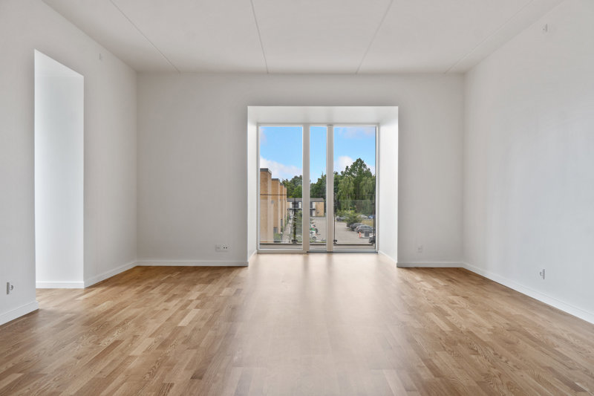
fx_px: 421
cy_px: 198
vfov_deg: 50.4
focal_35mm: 26
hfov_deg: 70.4
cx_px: 297
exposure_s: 1/15
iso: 200
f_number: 8
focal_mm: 17
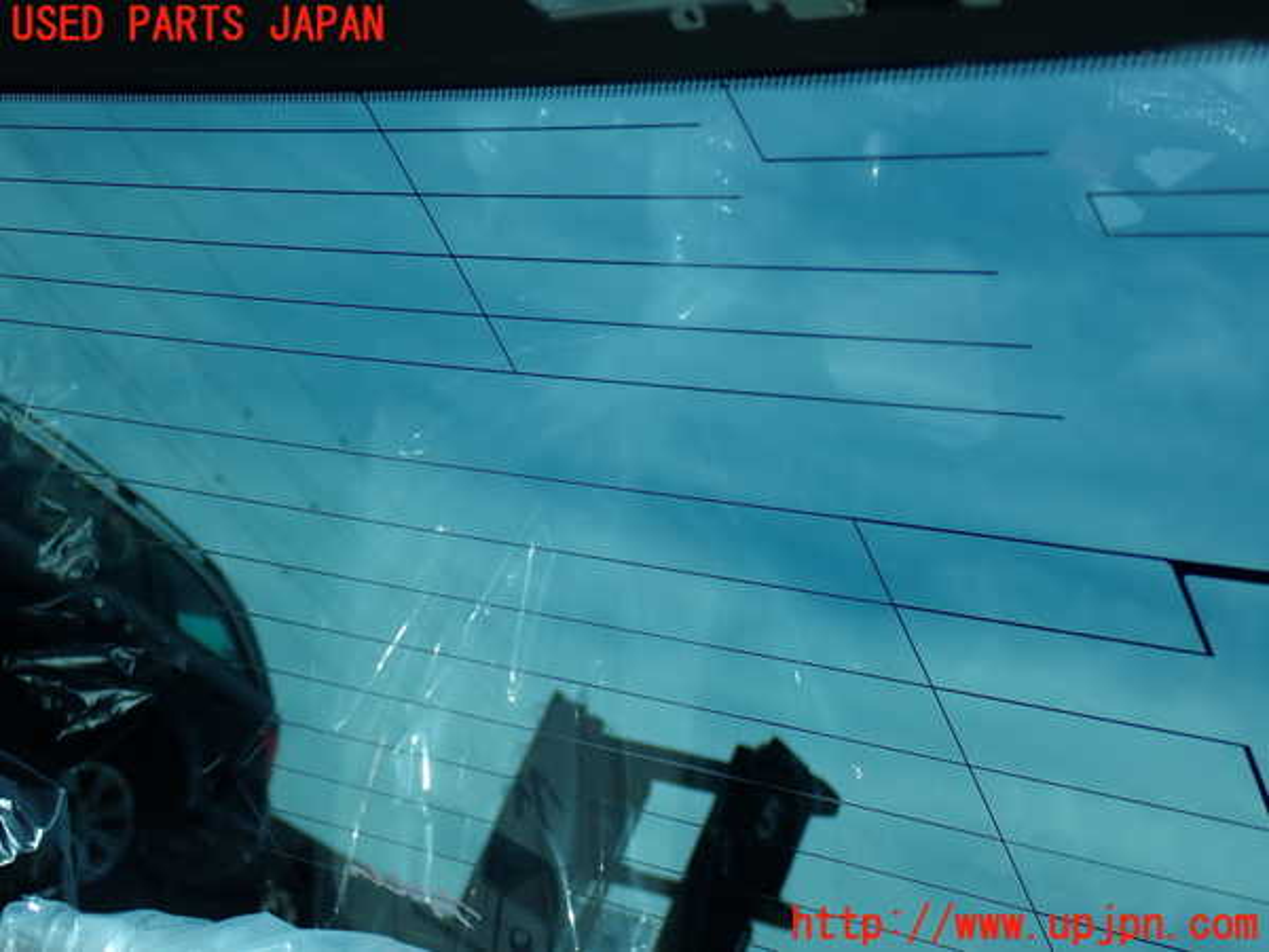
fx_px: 2273
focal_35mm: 62
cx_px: 634
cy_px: 476
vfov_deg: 23.7
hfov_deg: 31.2
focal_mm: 11.09
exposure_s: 1/200
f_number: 3.6
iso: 100
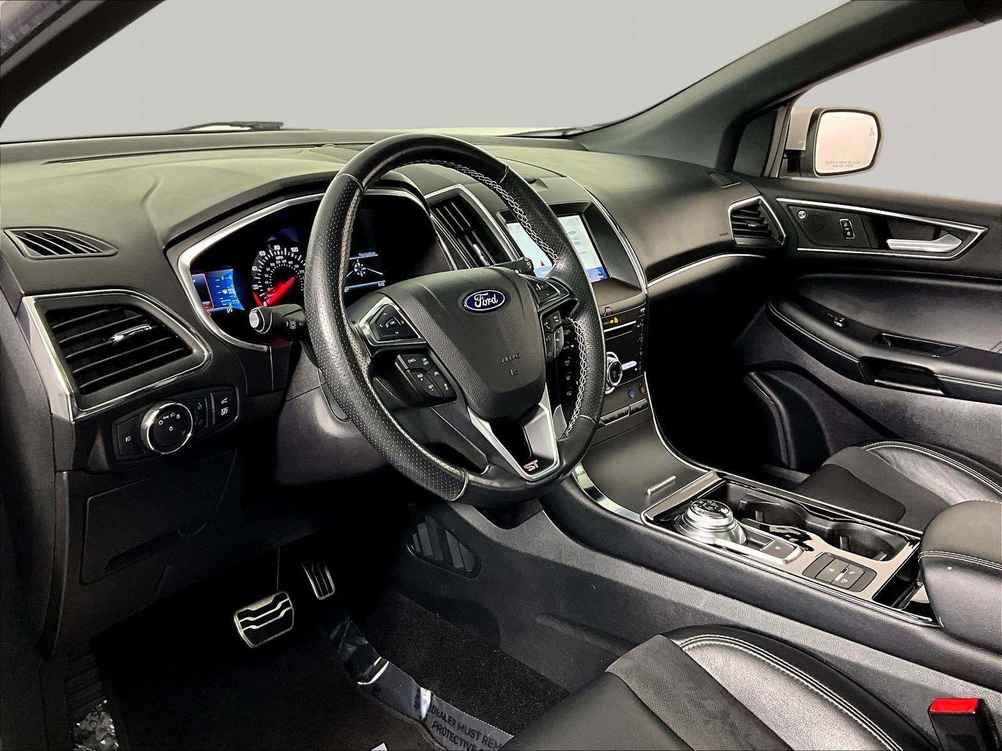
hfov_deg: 61.7
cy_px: 376
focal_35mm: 29
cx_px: 501
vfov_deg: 48.2
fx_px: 839
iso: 160
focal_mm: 3
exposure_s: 1/60
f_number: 1.8
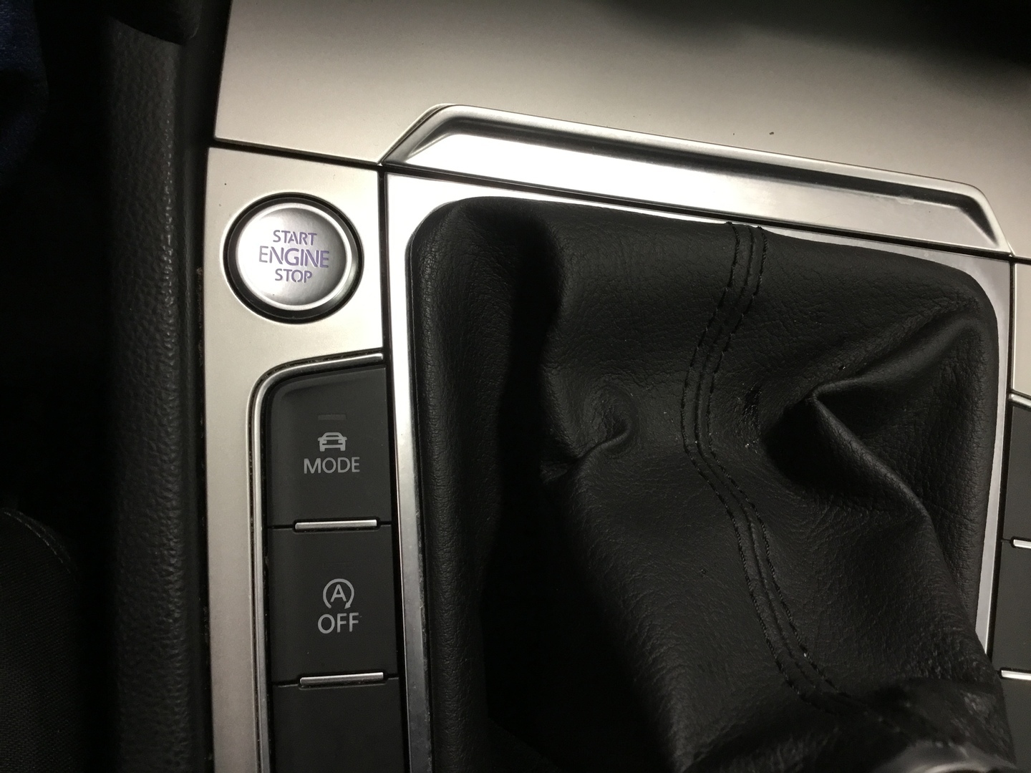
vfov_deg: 45.4
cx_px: 516
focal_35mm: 31
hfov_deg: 58.4
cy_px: 386
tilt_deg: -68.9
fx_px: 923
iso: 125
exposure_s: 1/33
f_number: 2.4
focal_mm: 3.3
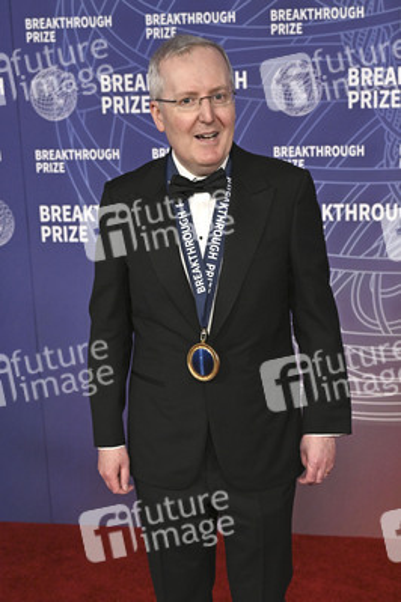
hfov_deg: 28.0
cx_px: 200
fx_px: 803
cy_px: 301
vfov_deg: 41.1
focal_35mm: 48
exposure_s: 1/320
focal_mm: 48
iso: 2000
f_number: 4.5
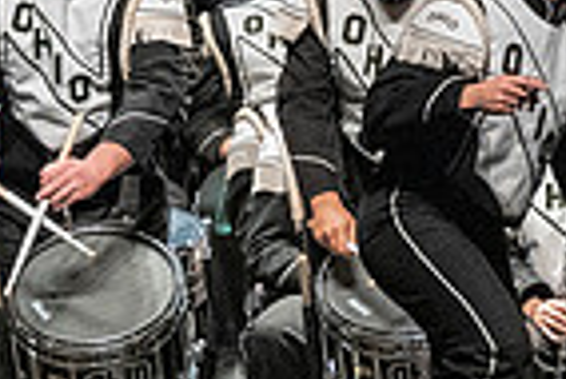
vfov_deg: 1.8
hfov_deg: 2.7
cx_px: 1132
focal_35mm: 762
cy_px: 116
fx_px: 11992
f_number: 4
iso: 4000
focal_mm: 125
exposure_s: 1/500
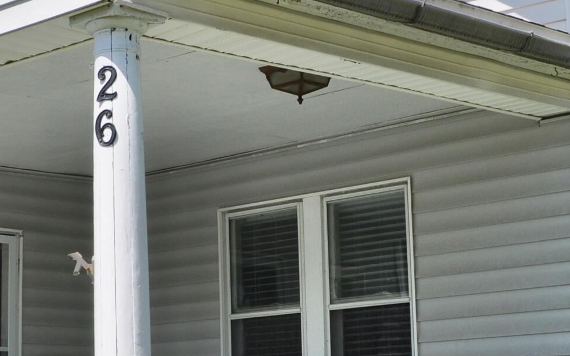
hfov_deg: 24.3
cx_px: 240
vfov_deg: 15.3
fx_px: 1320
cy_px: 214
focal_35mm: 85
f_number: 10
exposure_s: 1/400
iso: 200
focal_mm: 18
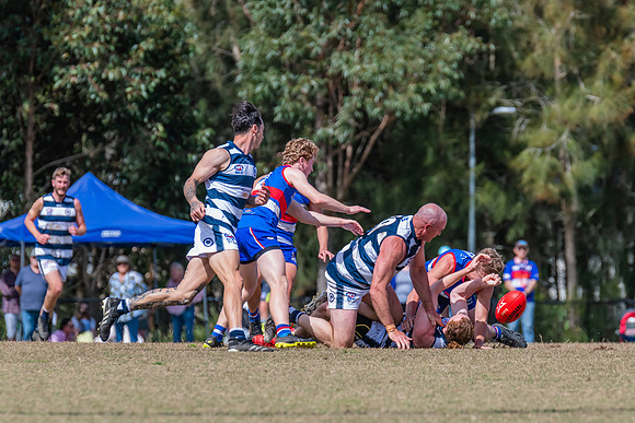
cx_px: 346
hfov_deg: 4.5
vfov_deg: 3.0
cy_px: 216
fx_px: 8002
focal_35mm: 454
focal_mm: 380
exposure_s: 1/2000
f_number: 7.1
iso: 800
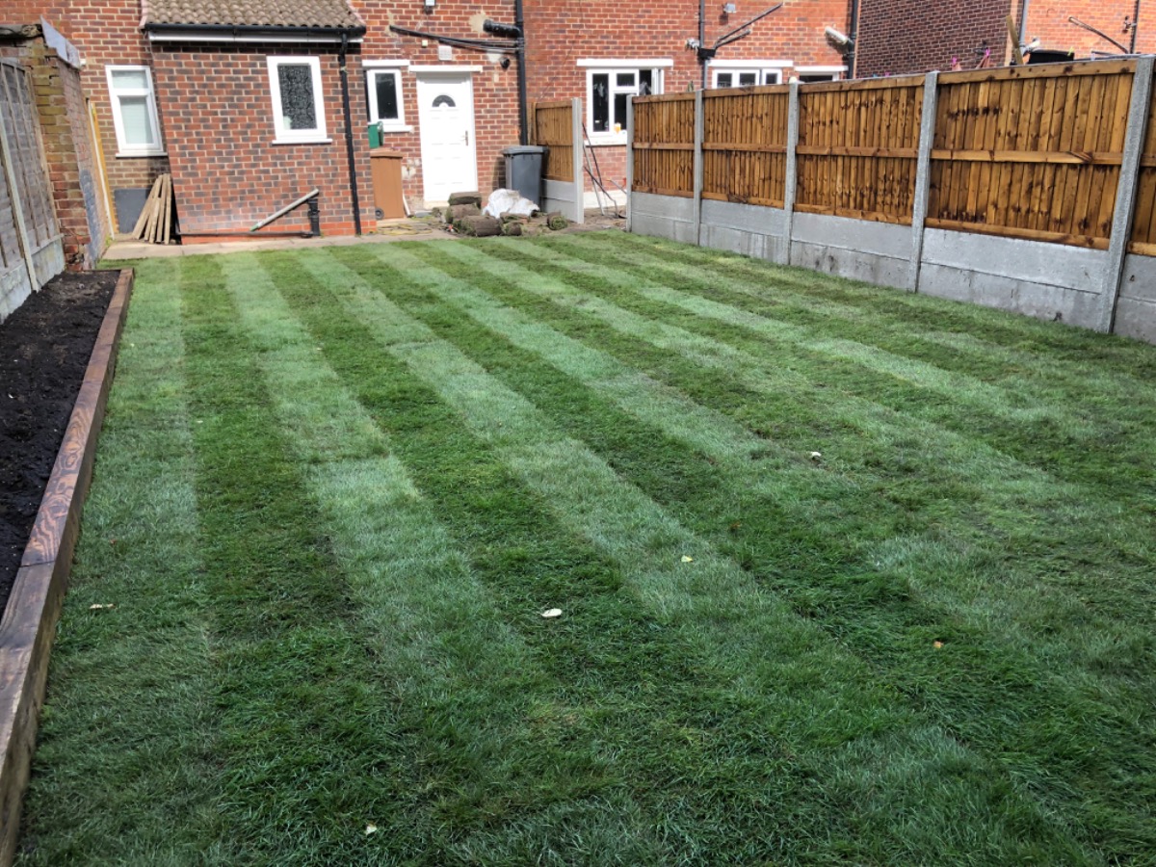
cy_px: 434
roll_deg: +2.0
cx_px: 578
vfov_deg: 49.7
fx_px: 935
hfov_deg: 63.4
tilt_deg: -16.8
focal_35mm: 28
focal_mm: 3.99
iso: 20
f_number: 1.8
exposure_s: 1/169
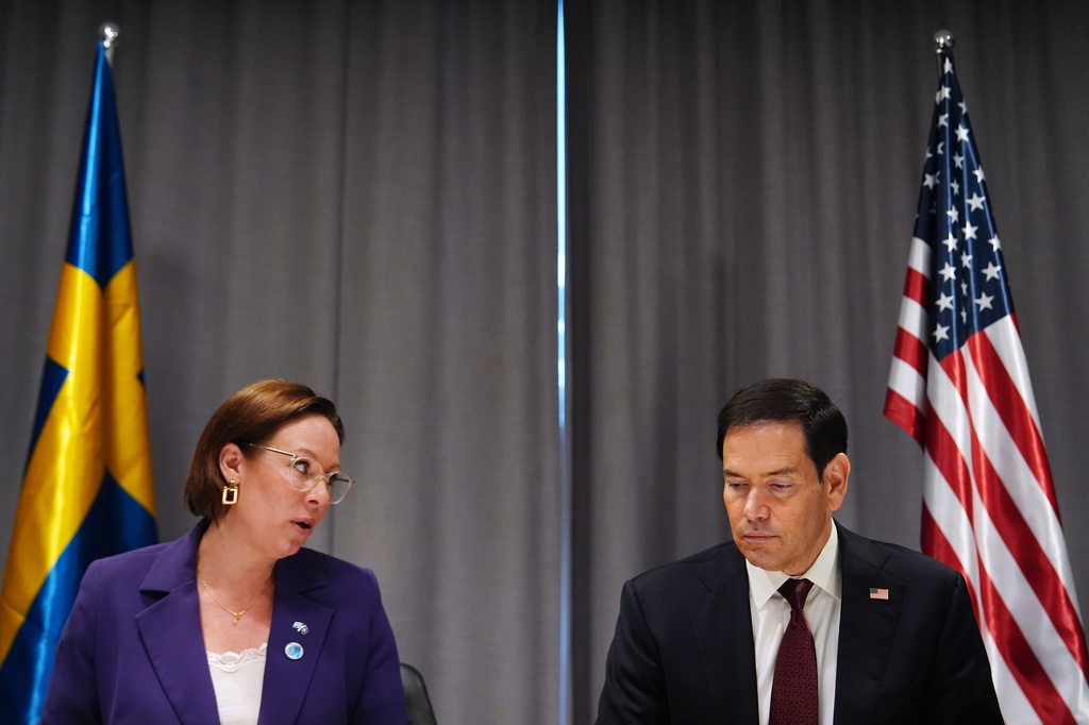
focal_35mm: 49
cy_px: 362
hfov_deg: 40.4
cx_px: 544
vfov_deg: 27.5
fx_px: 1482
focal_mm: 49
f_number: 2.8
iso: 3200
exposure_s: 1/500
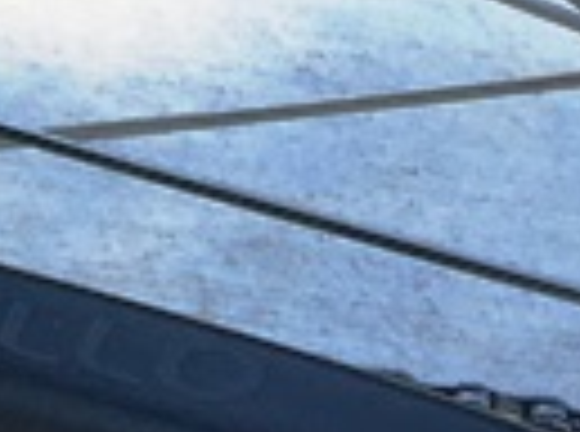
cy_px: -814
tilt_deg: -45.1
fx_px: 3860
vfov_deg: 6.0
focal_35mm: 231
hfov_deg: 7.9
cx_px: -881
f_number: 2.2
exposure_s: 1/272
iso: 25
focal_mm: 4.15
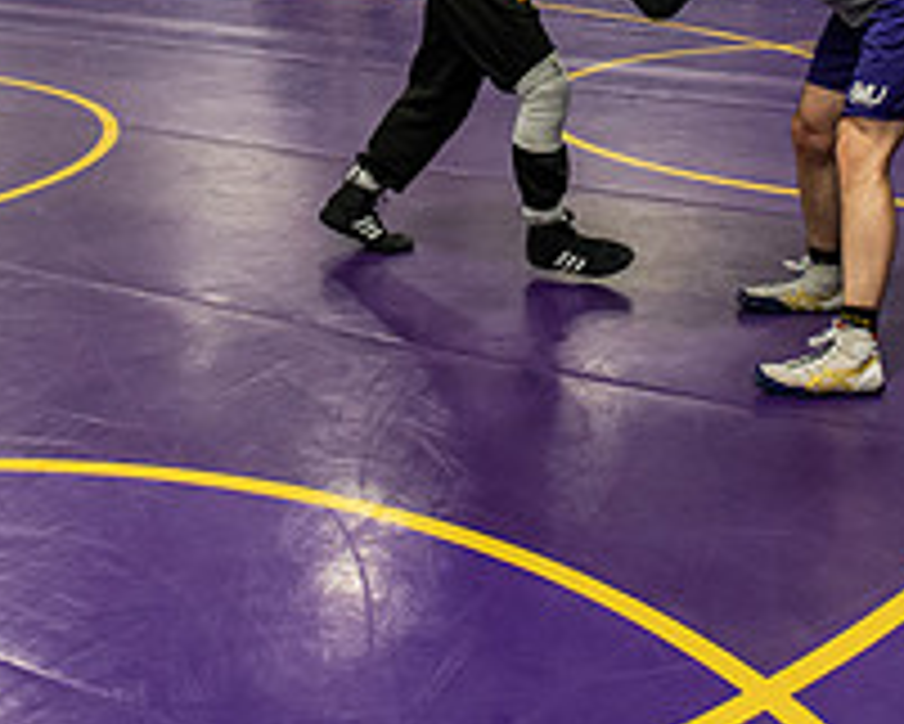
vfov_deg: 21.9
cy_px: -128
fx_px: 1740
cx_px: 441
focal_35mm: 65
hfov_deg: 29.1
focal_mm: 24
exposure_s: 1/250
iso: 2000
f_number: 4
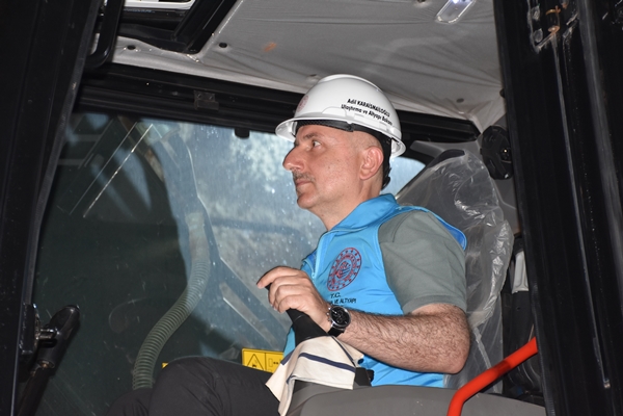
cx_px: 312
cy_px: 208
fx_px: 1609
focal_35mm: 93
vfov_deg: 14.7
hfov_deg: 21.9
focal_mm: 62
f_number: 5
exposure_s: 1/60
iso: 1000
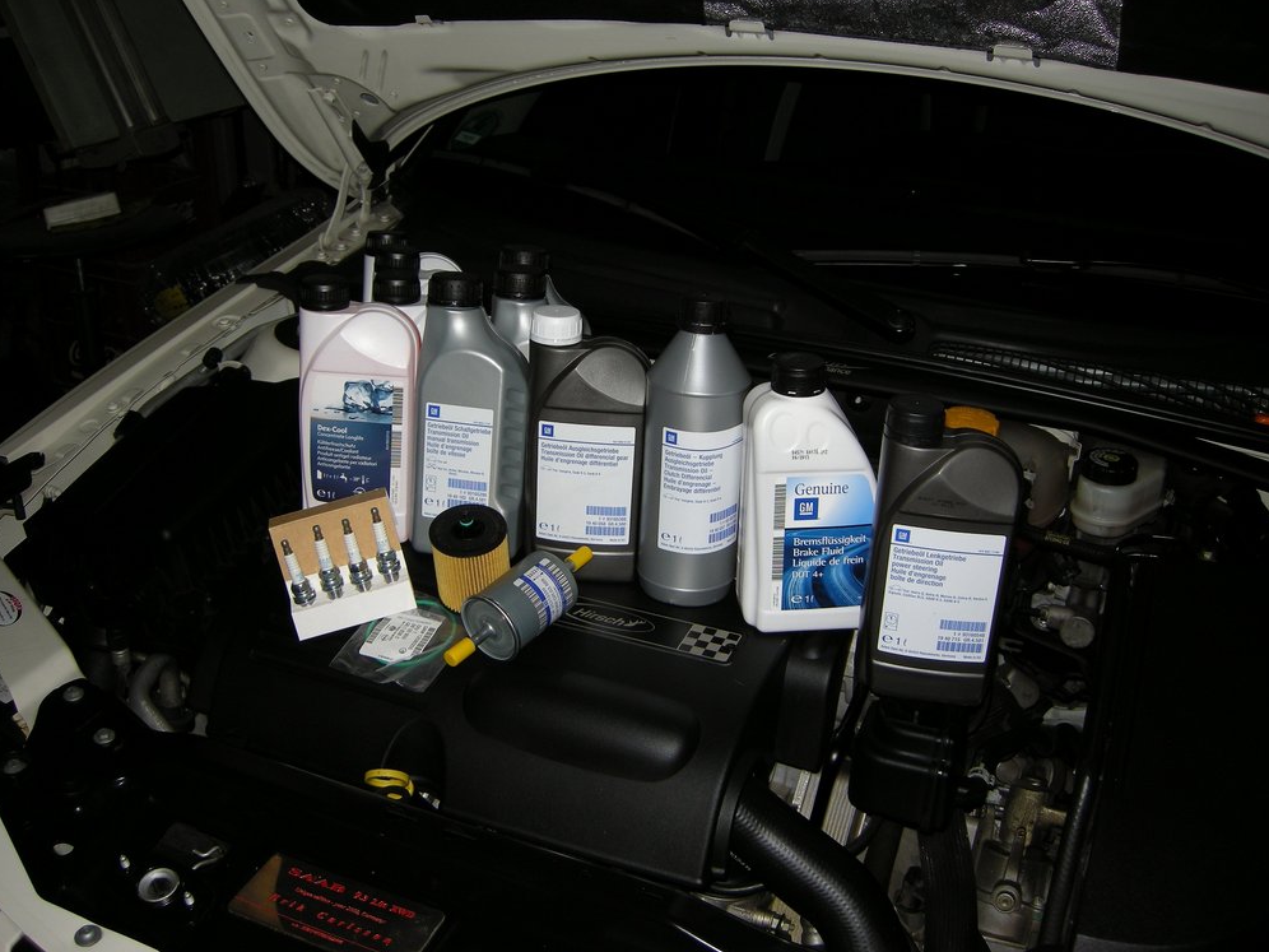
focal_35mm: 37
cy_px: 483
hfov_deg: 50.1
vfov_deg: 38.7
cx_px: 624
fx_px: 1356
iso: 64
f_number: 2.7
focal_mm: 7.5
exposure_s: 1/60
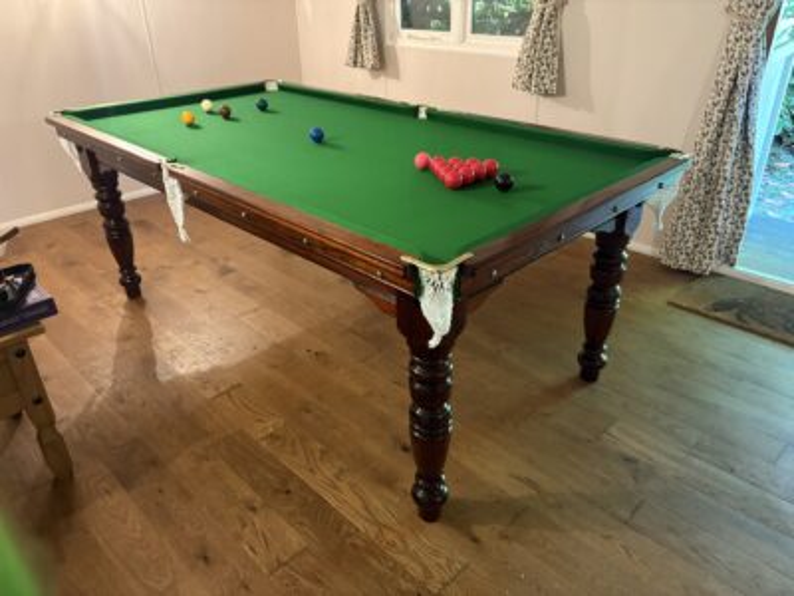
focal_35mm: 26
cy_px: 298
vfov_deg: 53.1
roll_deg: +1.7
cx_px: 397
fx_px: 596
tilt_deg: -29.4
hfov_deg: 67.3
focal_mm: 5.96
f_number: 1.6
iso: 640
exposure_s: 1/31
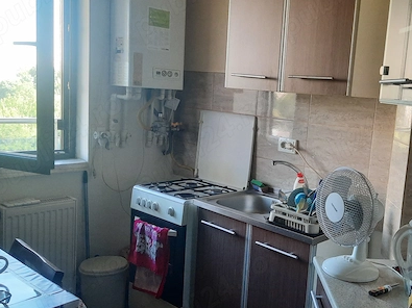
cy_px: 157
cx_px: 274
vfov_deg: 37.7
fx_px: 452
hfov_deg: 48.2
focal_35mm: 38
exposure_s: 1/60
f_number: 2
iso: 320
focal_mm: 4.6
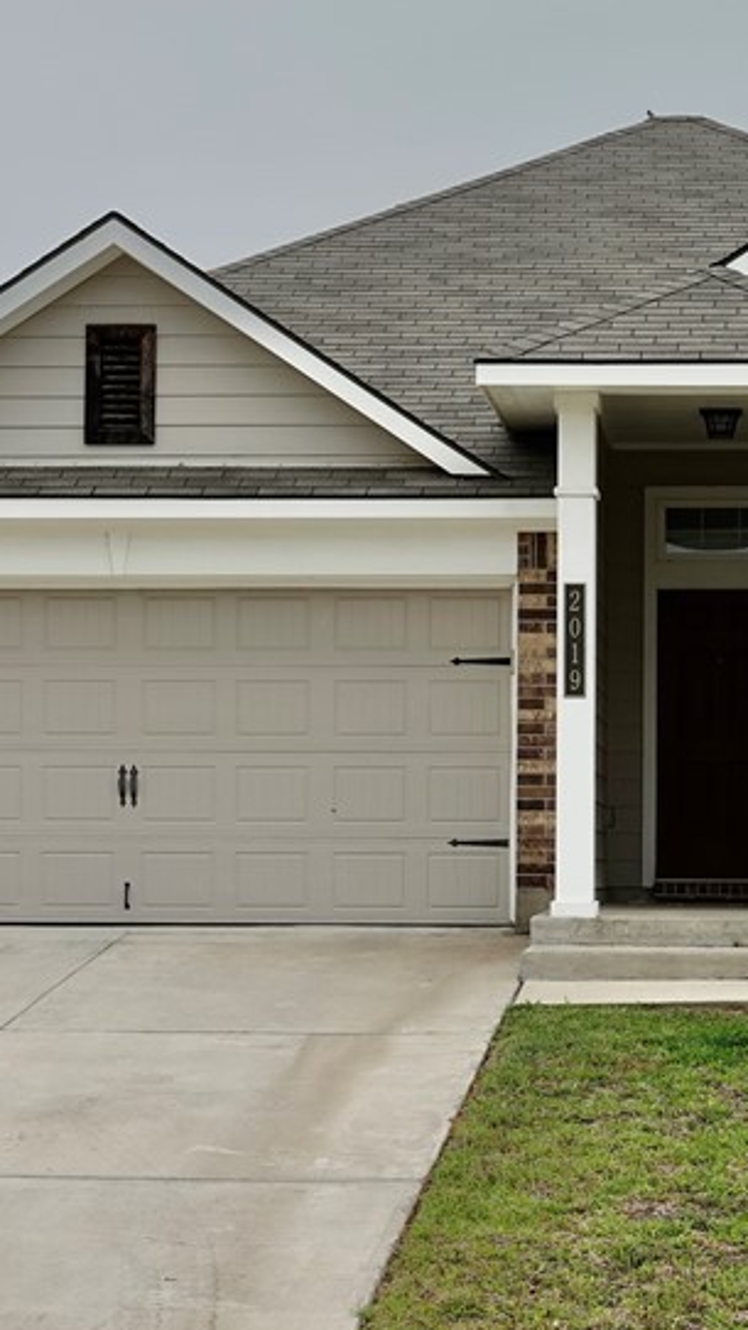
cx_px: 606
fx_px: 2961
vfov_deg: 25.3
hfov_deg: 14.3
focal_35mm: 84
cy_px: 802
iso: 100
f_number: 3.2
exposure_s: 1/160
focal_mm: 14.65
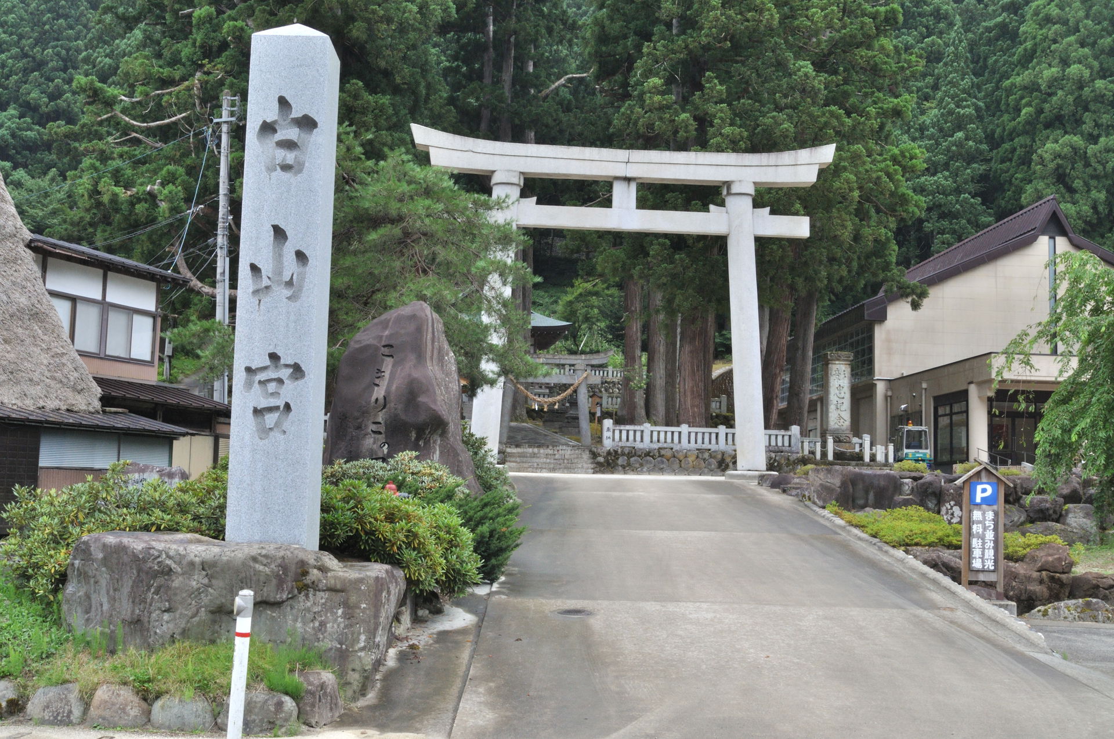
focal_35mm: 39
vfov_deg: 34.1
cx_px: 557
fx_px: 1205
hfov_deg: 49.6
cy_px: 370
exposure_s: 1/80
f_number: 18
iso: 640
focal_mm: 26
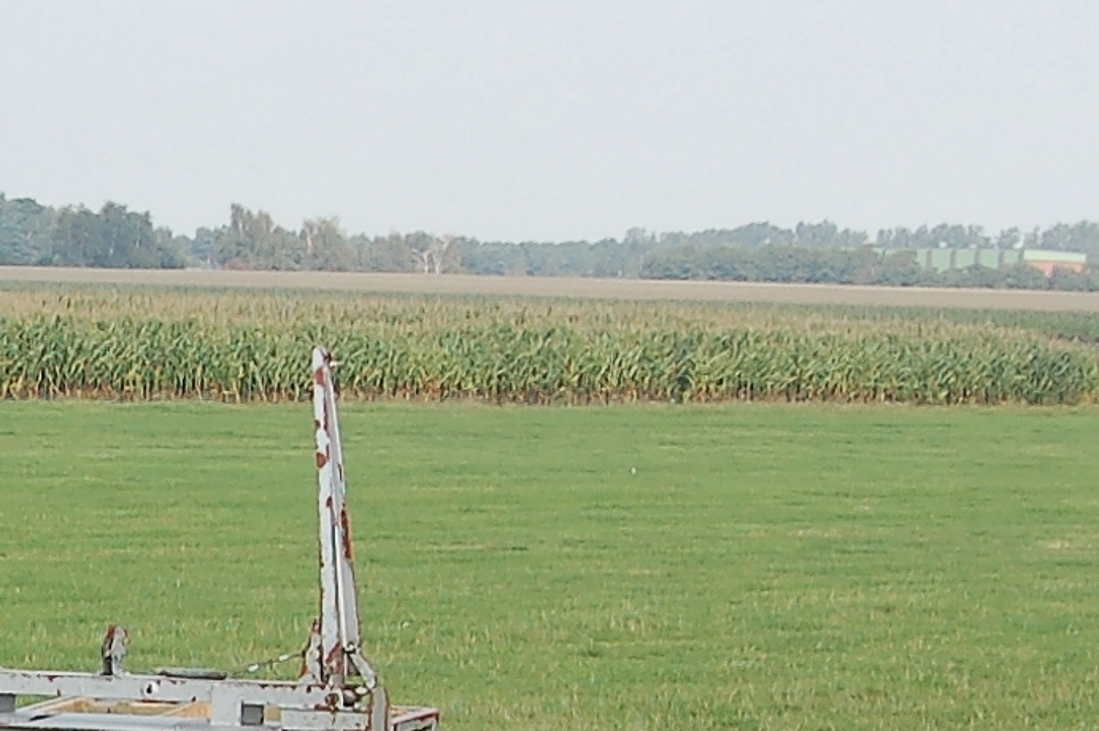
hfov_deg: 8.8
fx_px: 6959
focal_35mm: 228
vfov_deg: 6.0
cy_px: 814
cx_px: -596
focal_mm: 35
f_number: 8
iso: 200
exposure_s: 1/250
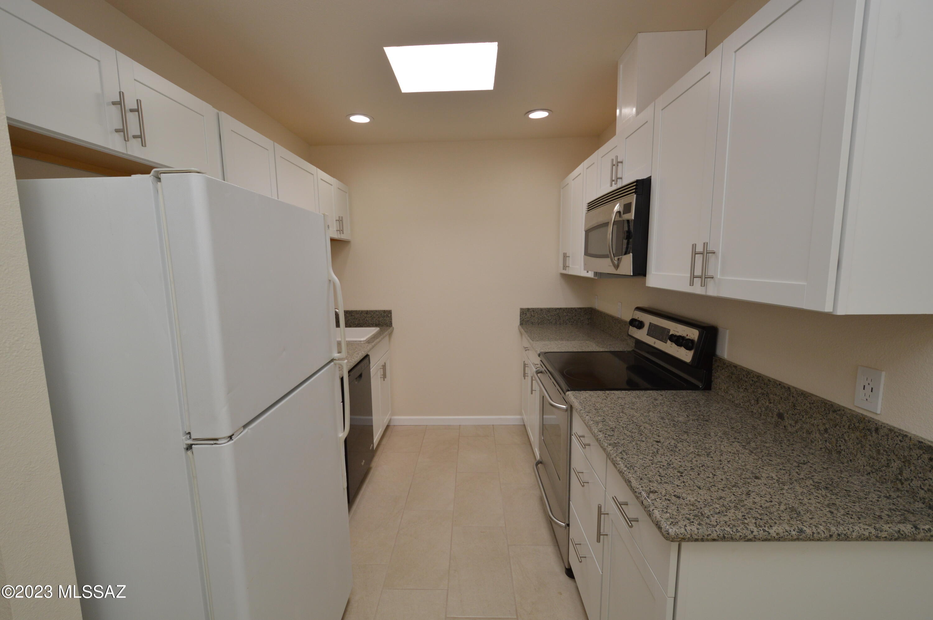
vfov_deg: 77.2
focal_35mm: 15
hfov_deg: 100.4
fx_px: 388
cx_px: 466
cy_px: 310
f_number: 5.6
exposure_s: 1/125
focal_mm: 10
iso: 320
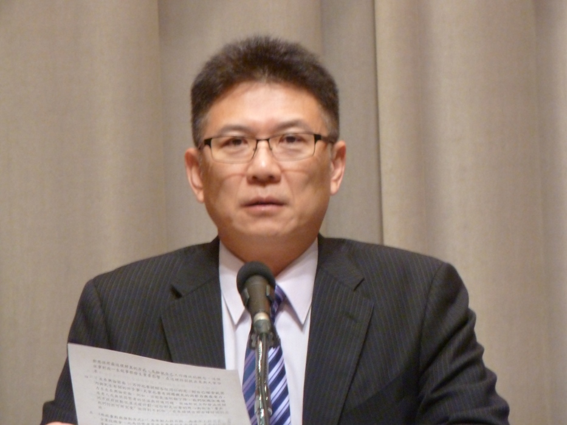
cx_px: 284
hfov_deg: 5.0
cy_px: 212
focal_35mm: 399
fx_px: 6536
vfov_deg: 3.7
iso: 400
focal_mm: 49.2
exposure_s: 1/30
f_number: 4.9
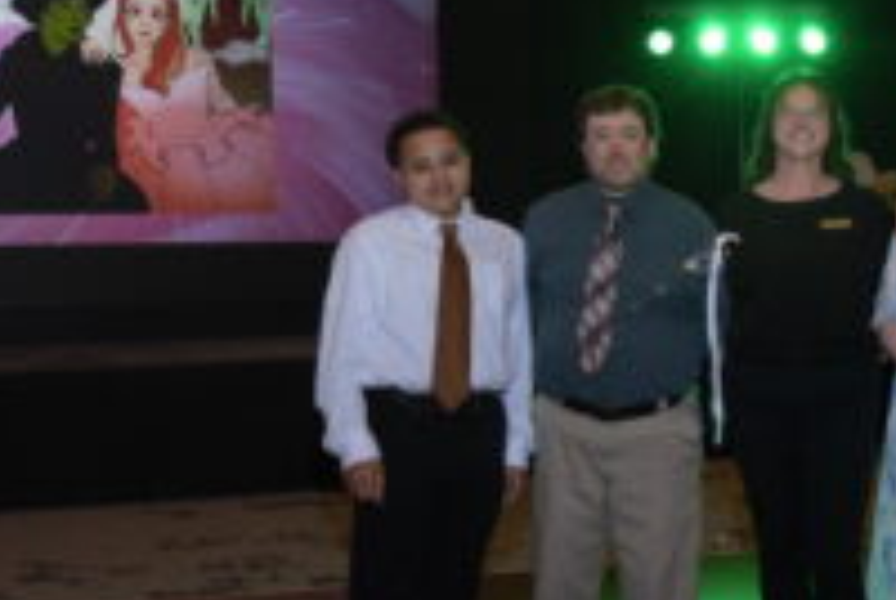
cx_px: 851
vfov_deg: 14.9
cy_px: 325
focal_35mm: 92
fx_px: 2293
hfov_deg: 21.5
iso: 2500
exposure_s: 1/160
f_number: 7.1
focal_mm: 46
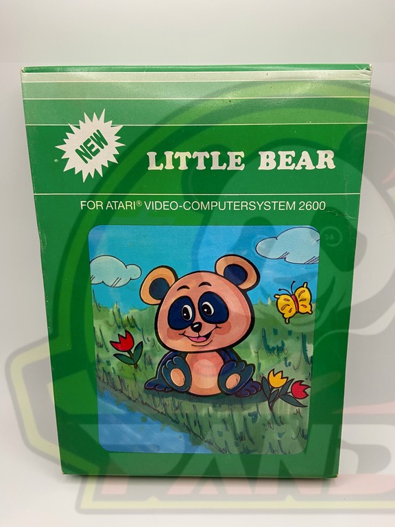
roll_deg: +0.4
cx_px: 198
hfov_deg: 53.1
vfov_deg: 67.3
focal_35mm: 26
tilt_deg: -26.5
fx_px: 396
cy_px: 264
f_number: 1.8
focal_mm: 4.25
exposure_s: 1/60
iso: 80
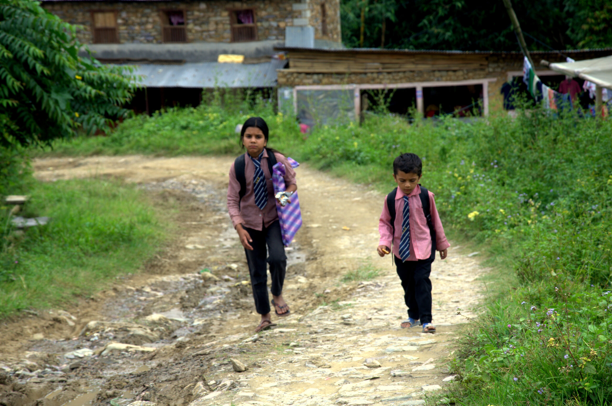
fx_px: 2494
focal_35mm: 147
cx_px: 306
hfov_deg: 14.0
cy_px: 203
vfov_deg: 9.3
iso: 200
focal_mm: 98
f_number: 6.3
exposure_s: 1/160
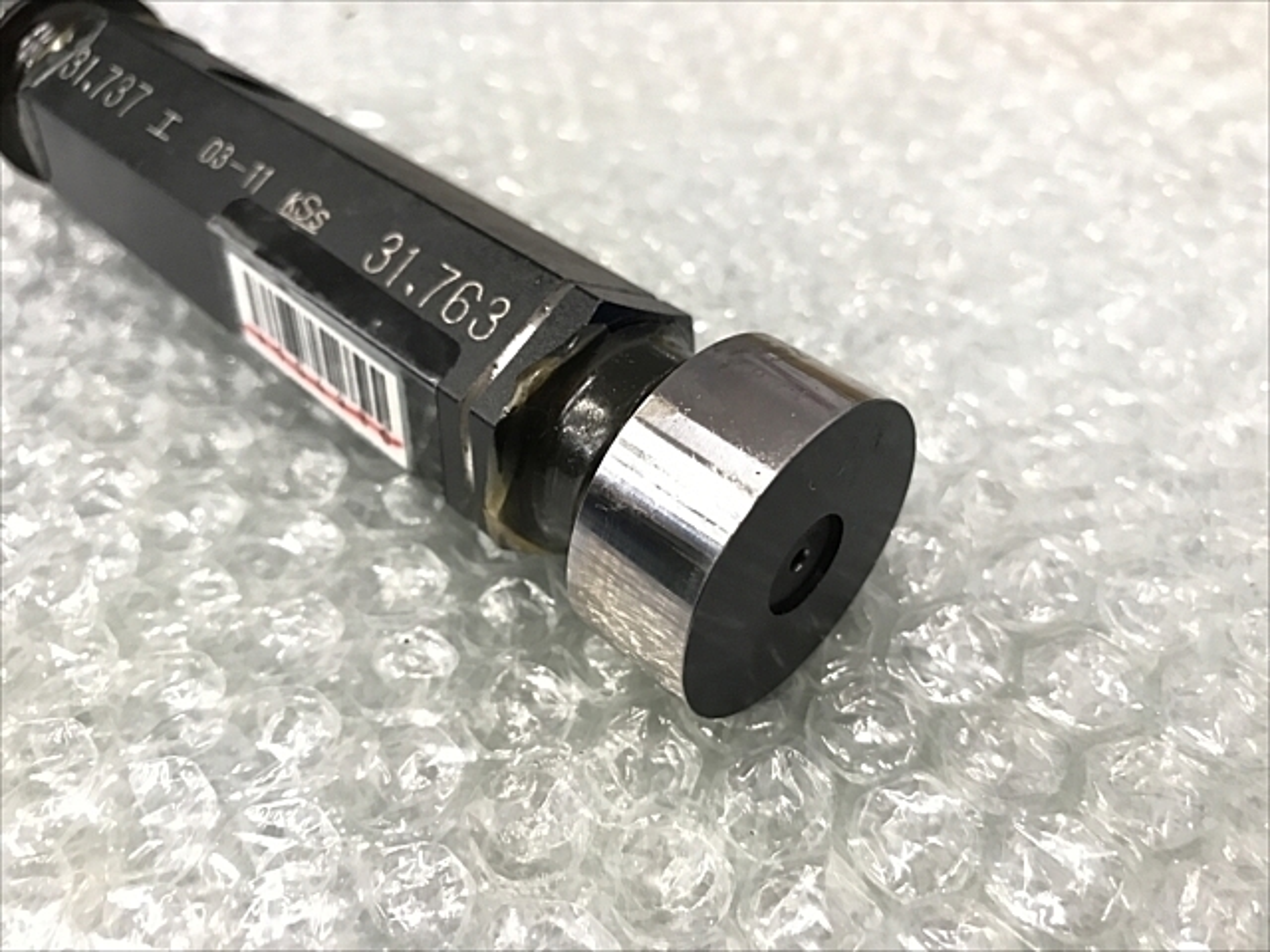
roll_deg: +1.4
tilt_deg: -44.4
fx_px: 1027
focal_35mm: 28
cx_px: 635
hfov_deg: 63.4
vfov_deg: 49.7
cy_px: 476
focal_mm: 3.99
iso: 64
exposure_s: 1/15
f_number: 1.8
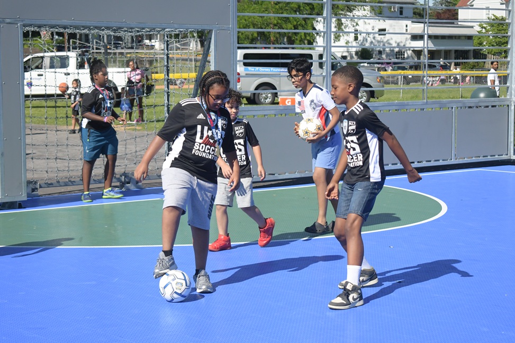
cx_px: 258
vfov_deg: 16.6
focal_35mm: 82
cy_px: 172
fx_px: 1173
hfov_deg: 24.8
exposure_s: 1/5000
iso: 1250
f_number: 5.6
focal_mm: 55
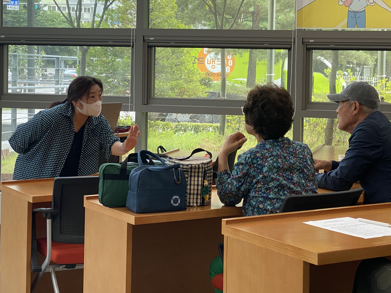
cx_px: 229
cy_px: 104
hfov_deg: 26.6
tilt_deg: -2.3
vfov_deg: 20.1
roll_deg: -1.0
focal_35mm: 73
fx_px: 825
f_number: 2
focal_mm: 6
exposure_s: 1/120
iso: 50
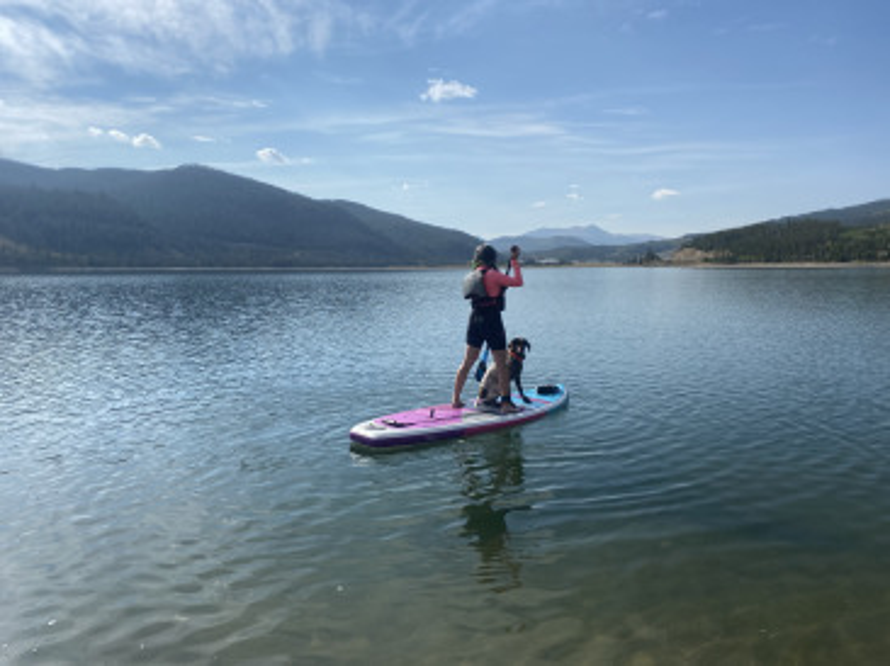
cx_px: 445
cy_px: 333
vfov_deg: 53.0
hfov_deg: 67.3
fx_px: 668
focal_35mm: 26
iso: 32
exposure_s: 1/4608
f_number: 1.8
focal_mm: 4.25
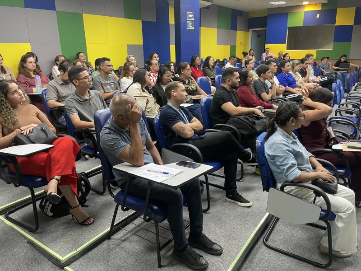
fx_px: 271
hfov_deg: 67.3
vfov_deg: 53.1
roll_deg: +2.0
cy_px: 136
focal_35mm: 26
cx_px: 180
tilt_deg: -15.6
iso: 200
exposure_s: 1/60
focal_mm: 4.2
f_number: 1.6
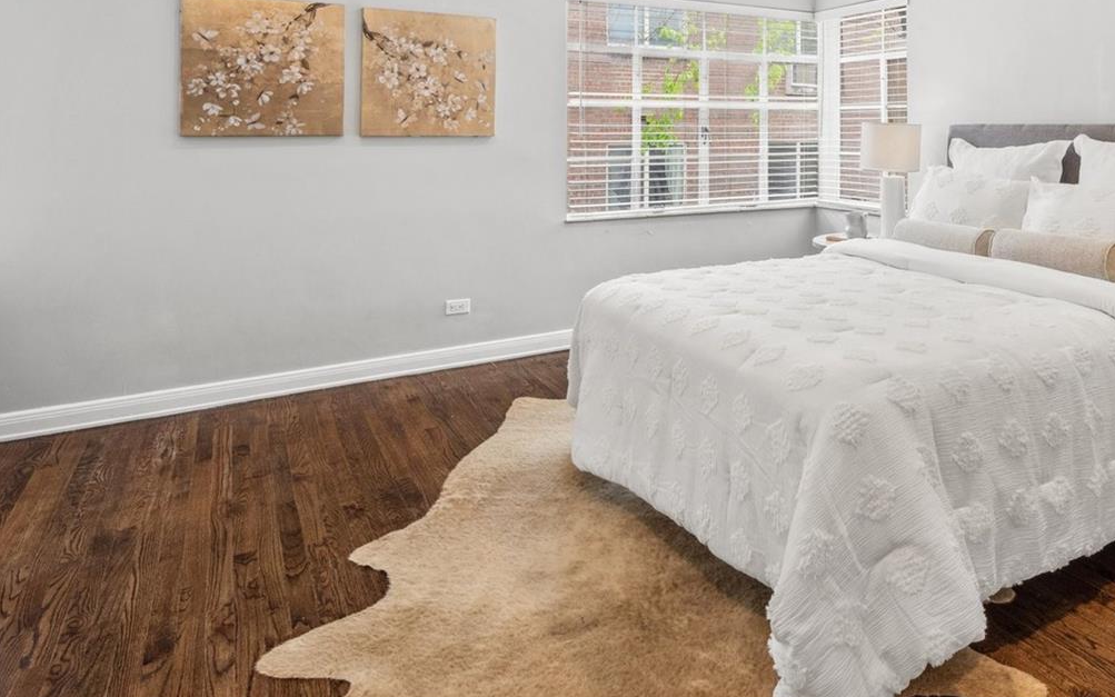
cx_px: 763
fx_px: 790
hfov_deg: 68.0
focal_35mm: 26
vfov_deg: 44.9
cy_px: 125
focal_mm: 16
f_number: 9
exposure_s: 1/10
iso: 320
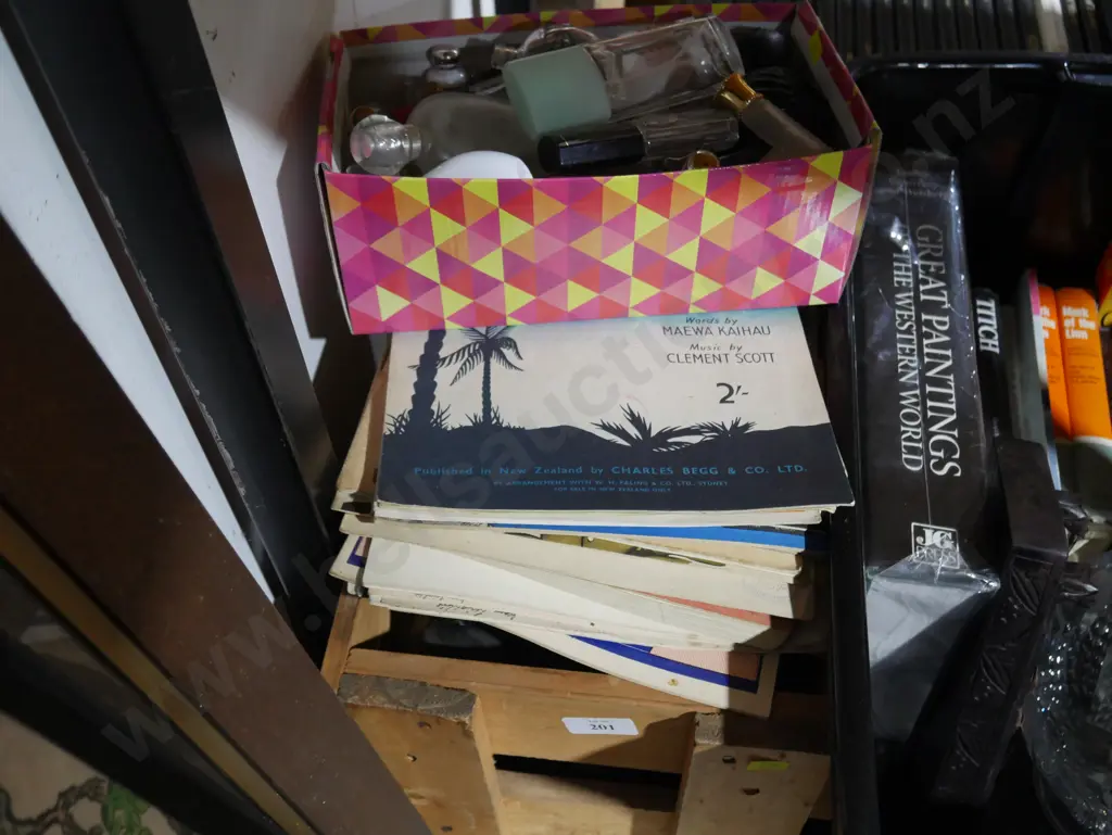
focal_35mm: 34
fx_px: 1093
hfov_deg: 53.9
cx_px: 556
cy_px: 418
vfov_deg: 41.8
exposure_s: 1/60
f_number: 4
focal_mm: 17
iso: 2000
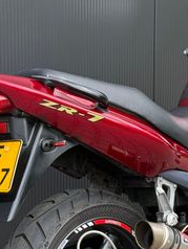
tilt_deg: -10.7
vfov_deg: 15.2
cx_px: 180
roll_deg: -1.6
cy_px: 172
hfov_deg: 11.4
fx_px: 932
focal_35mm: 129
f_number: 1.78
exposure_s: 1/706
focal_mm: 6.76
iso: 80
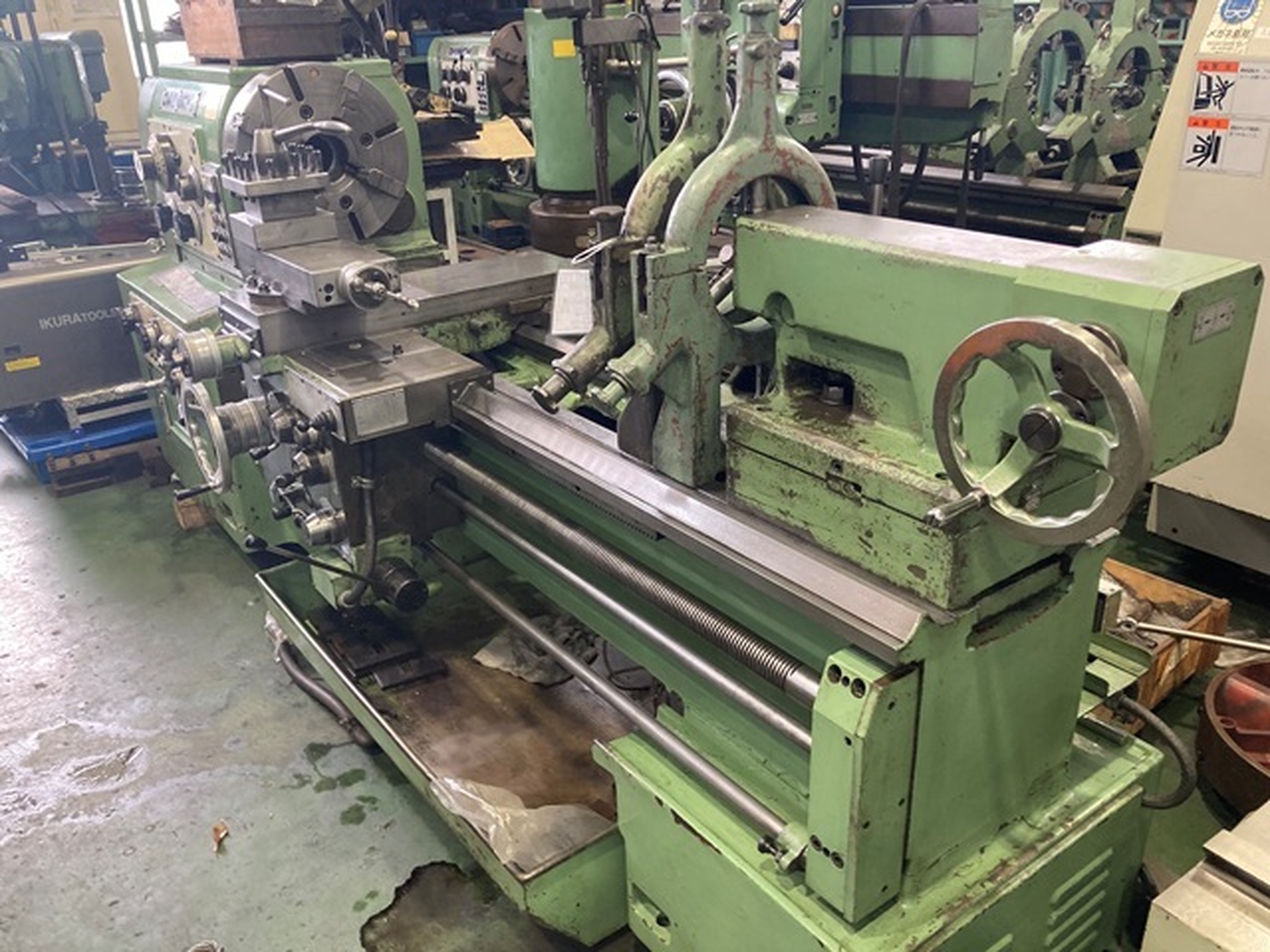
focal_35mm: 28
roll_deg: +2.7
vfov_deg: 49.7
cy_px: 476
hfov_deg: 63.4
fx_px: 1027
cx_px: 635
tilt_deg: -22.0
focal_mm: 3.99
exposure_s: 1/60
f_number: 1.8
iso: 160
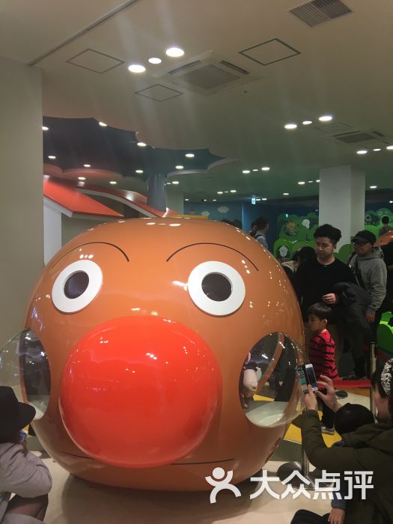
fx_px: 439
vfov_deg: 61.7
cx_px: 196
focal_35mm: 29
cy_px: 262
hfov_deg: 48.2
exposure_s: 1/40
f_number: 2.2
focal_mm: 4.15
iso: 32
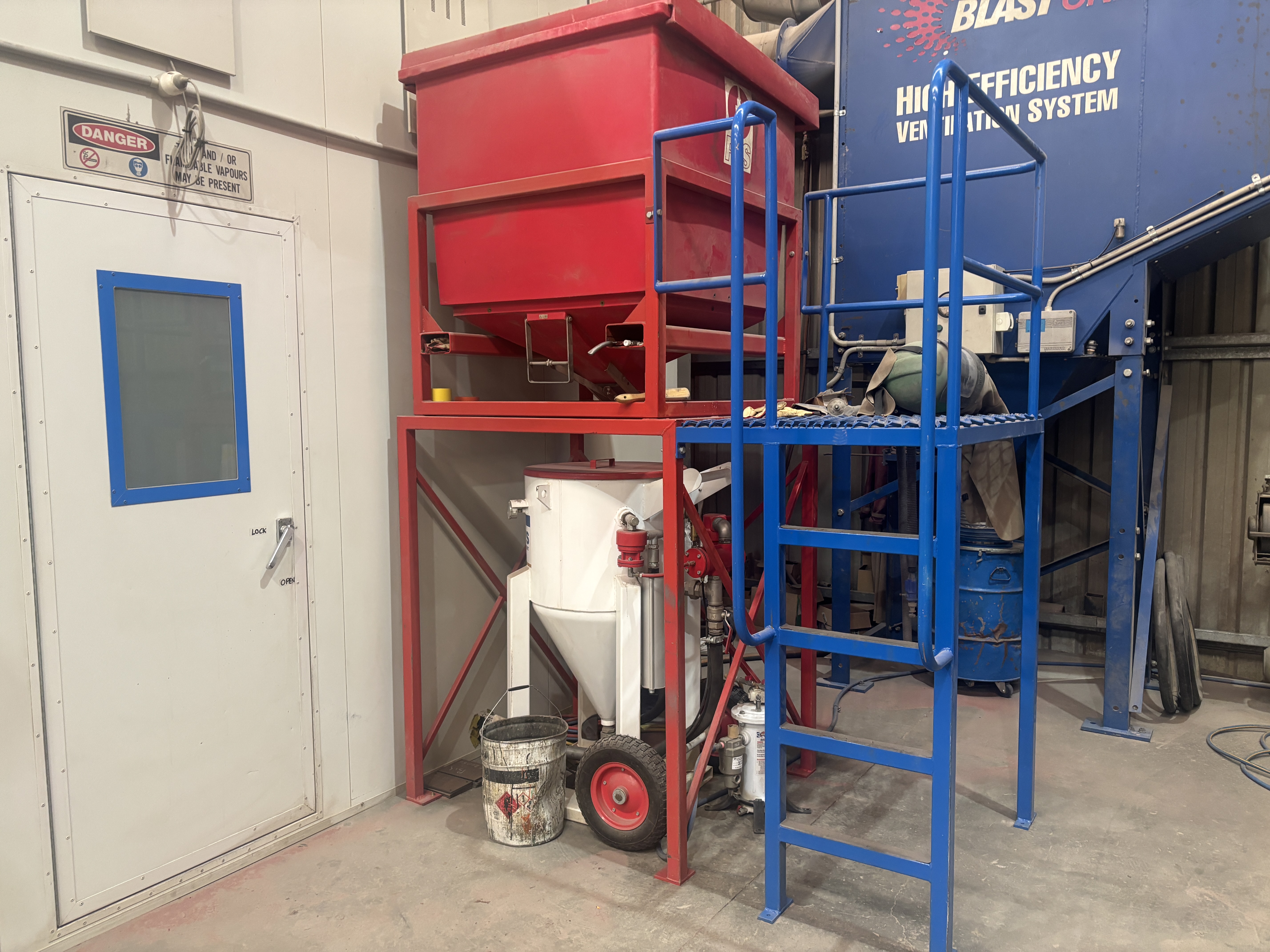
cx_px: 635
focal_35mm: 26
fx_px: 954
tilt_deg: -4.9
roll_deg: -0.2
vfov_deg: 53.1
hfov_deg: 67.3
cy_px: 476
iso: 250
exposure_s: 1/50
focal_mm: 5.96
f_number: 1.6
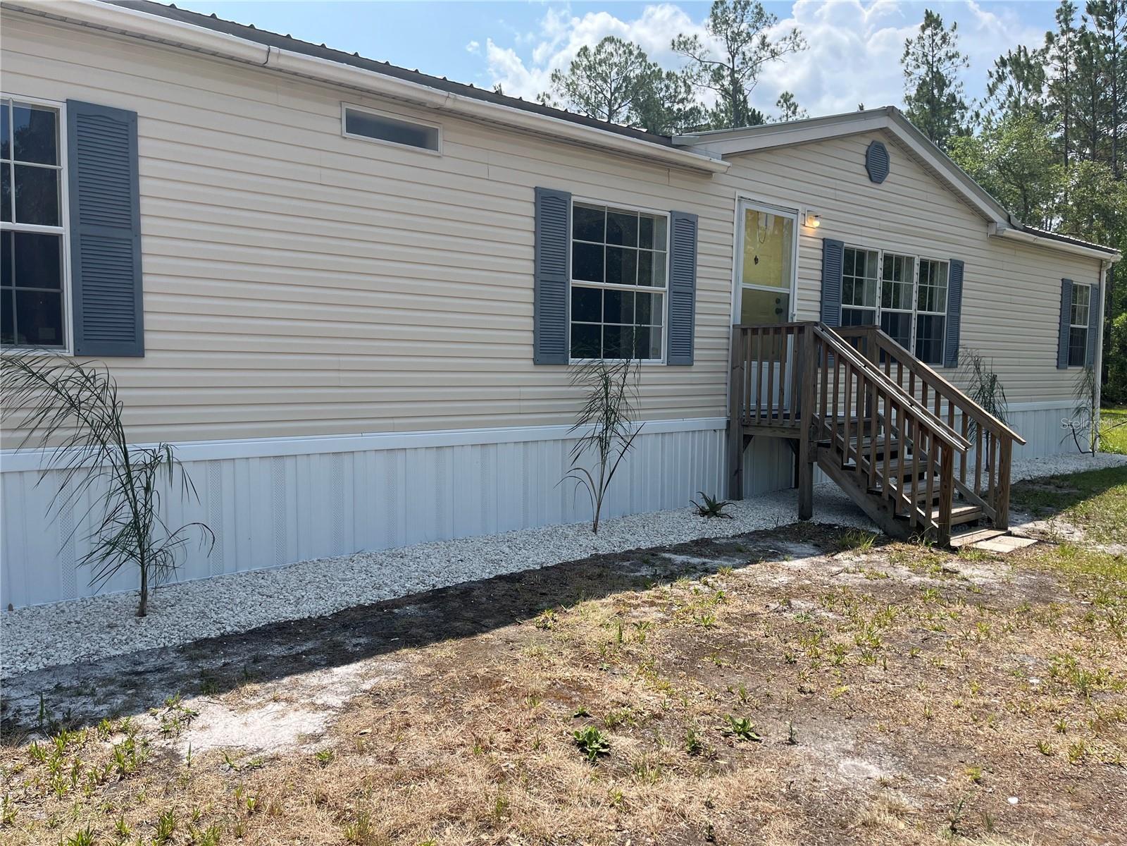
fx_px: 846
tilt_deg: -5.6
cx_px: 564
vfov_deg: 53.1
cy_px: 423
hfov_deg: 67.3
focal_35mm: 26
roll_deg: -0.8
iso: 50
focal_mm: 5.1
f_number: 1.6
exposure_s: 1/2309
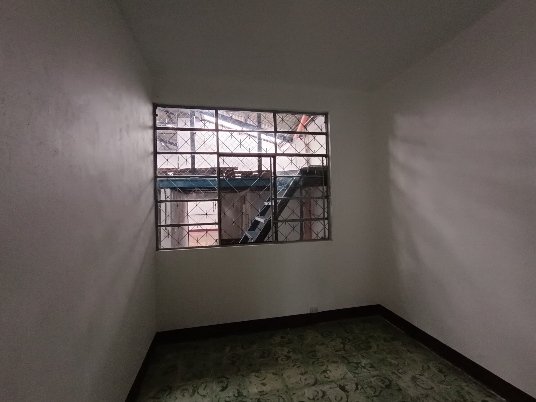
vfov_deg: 78.1
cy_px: 201
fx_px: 248
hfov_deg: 94.5
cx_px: 268
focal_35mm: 16
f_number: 2.2
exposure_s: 1/33.3
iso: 883
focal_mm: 1.66
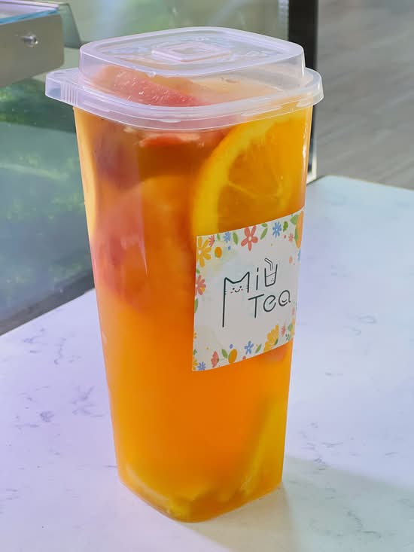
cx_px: 207
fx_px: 1228
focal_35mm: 77
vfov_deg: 25.3
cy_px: 276
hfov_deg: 19.1
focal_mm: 9
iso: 125
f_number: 2.8
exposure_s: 1/40
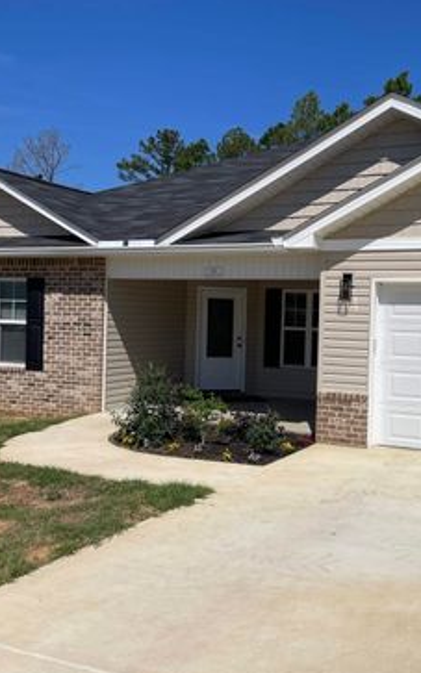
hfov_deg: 33.2
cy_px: 336
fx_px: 697
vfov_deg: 51.5
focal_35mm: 38
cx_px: 295
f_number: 1.6
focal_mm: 4.2
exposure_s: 1/9091
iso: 32
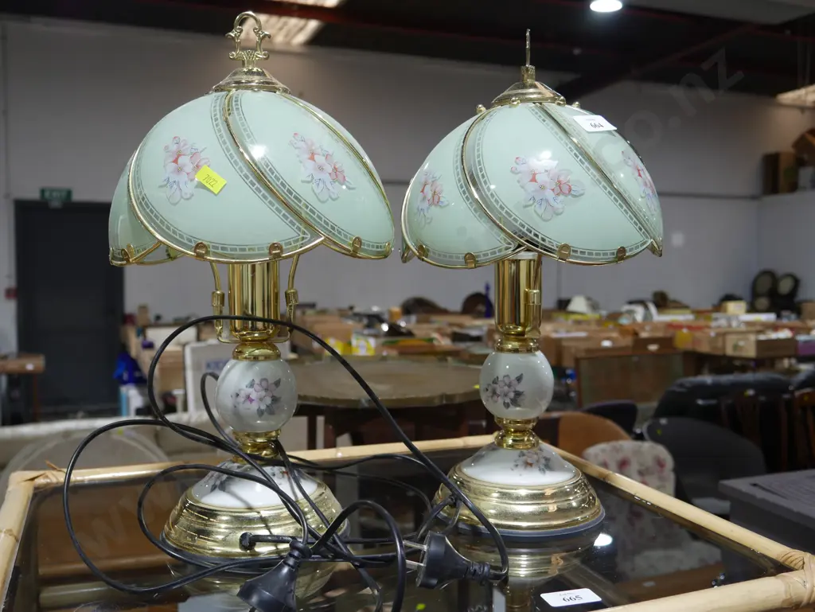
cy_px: 306
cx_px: 408
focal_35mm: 36
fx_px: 848
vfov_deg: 39.7
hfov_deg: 51.3
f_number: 4
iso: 250
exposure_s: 1/60
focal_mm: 18
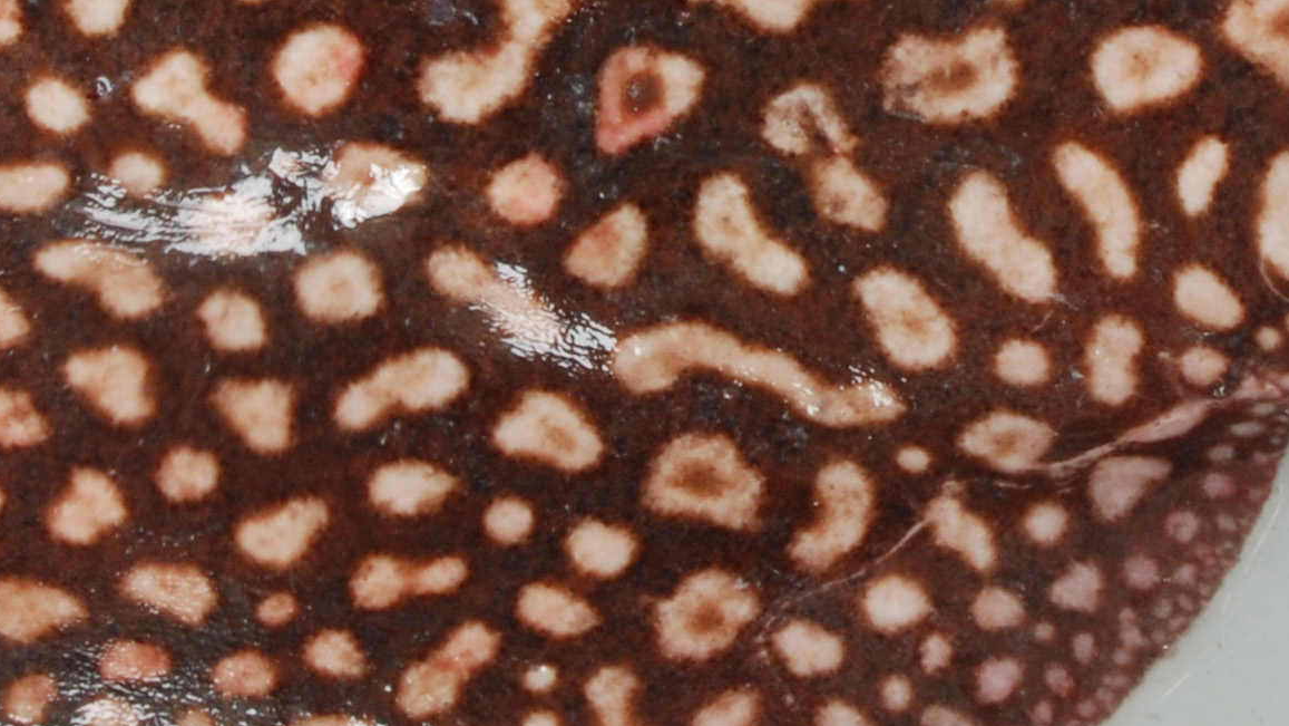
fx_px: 6836
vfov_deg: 6.0
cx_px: 1064
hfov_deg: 10.7
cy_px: -126
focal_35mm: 200
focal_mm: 38
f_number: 20
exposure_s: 1/3
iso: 200
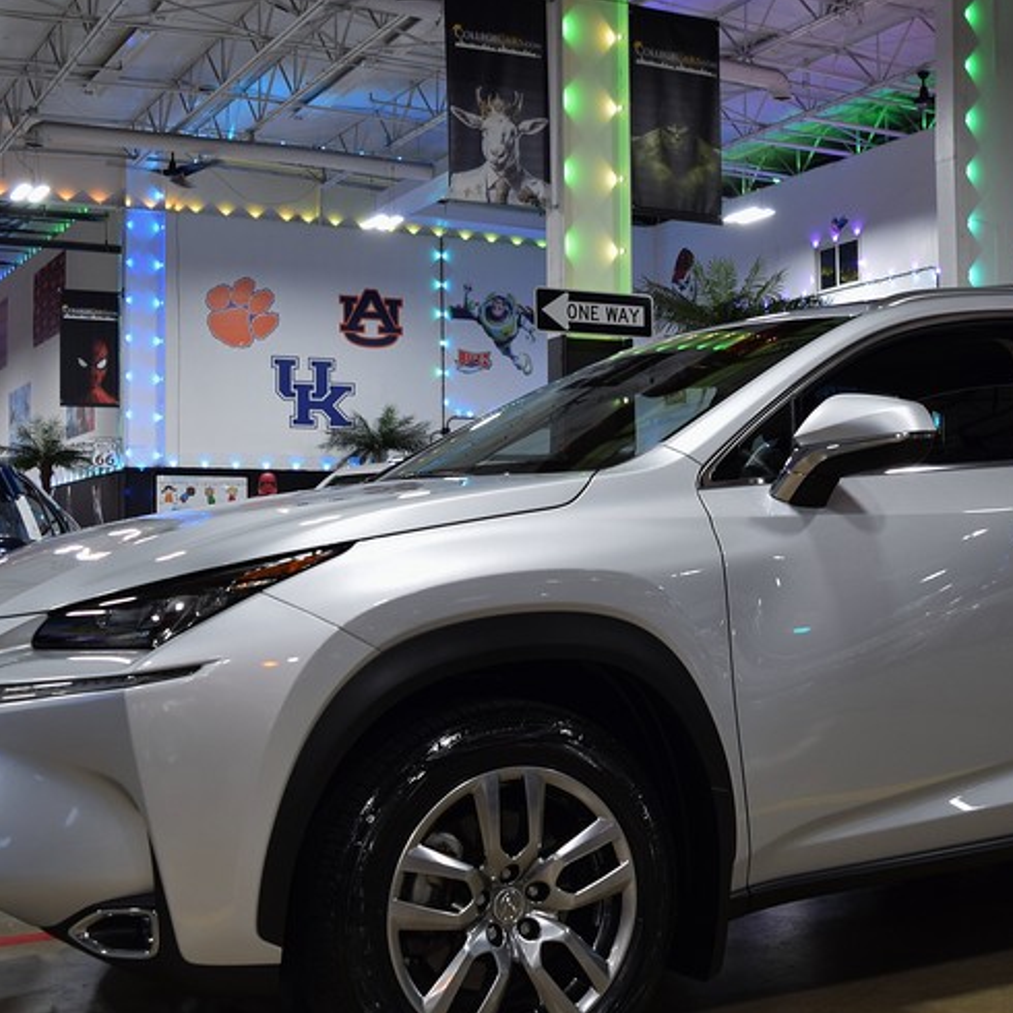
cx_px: 612
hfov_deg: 35.2
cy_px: 497
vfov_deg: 35.4
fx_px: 1589
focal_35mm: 48
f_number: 4
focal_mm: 18
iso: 400
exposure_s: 1/60
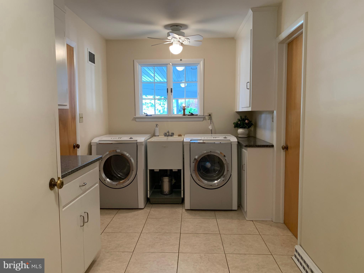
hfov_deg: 67.3
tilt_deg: -5.1
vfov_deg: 53.1
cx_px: 182
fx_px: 273
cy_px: 136
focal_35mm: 26
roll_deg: +0.5
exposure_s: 1/60
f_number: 1.8
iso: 160
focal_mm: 4.25
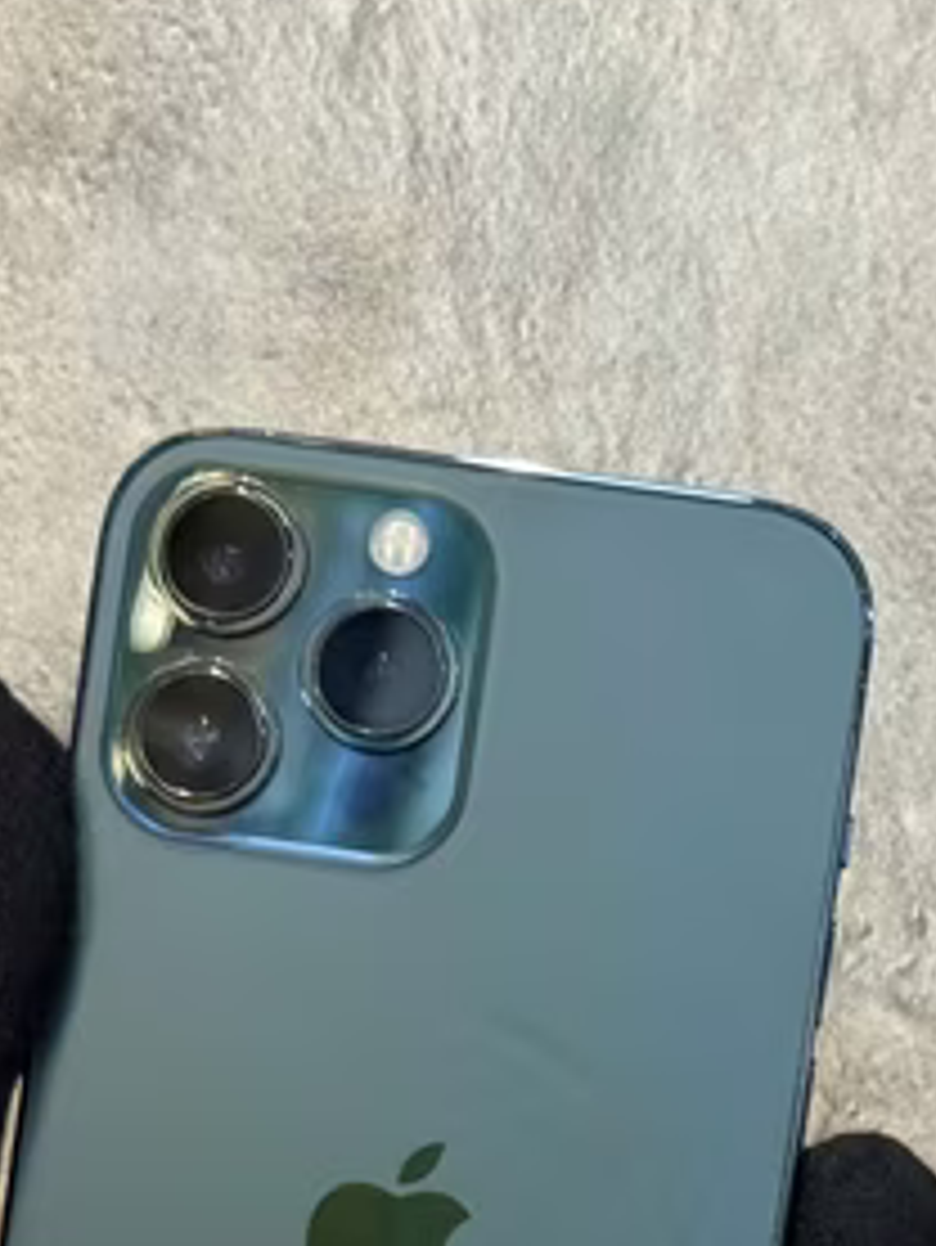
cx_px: 518
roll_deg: -18.8
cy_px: 1156
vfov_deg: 17.4
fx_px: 3999
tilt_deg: +4.3
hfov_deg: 13.3
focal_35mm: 111
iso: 80
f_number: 1.78
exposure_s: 1/50
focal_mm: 6.76
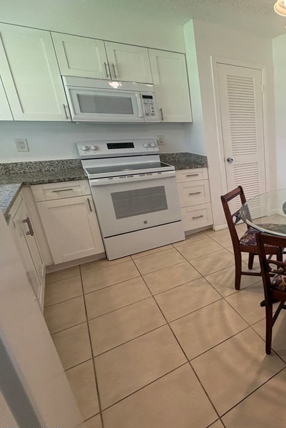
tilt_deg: -16.2
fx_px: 262
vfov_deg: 78.5
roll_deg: -0.3
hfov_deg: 44.9
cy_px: 201
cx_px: 308
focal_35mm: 22
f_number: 2.2
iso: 200
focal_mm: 2.22
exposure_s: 1/120
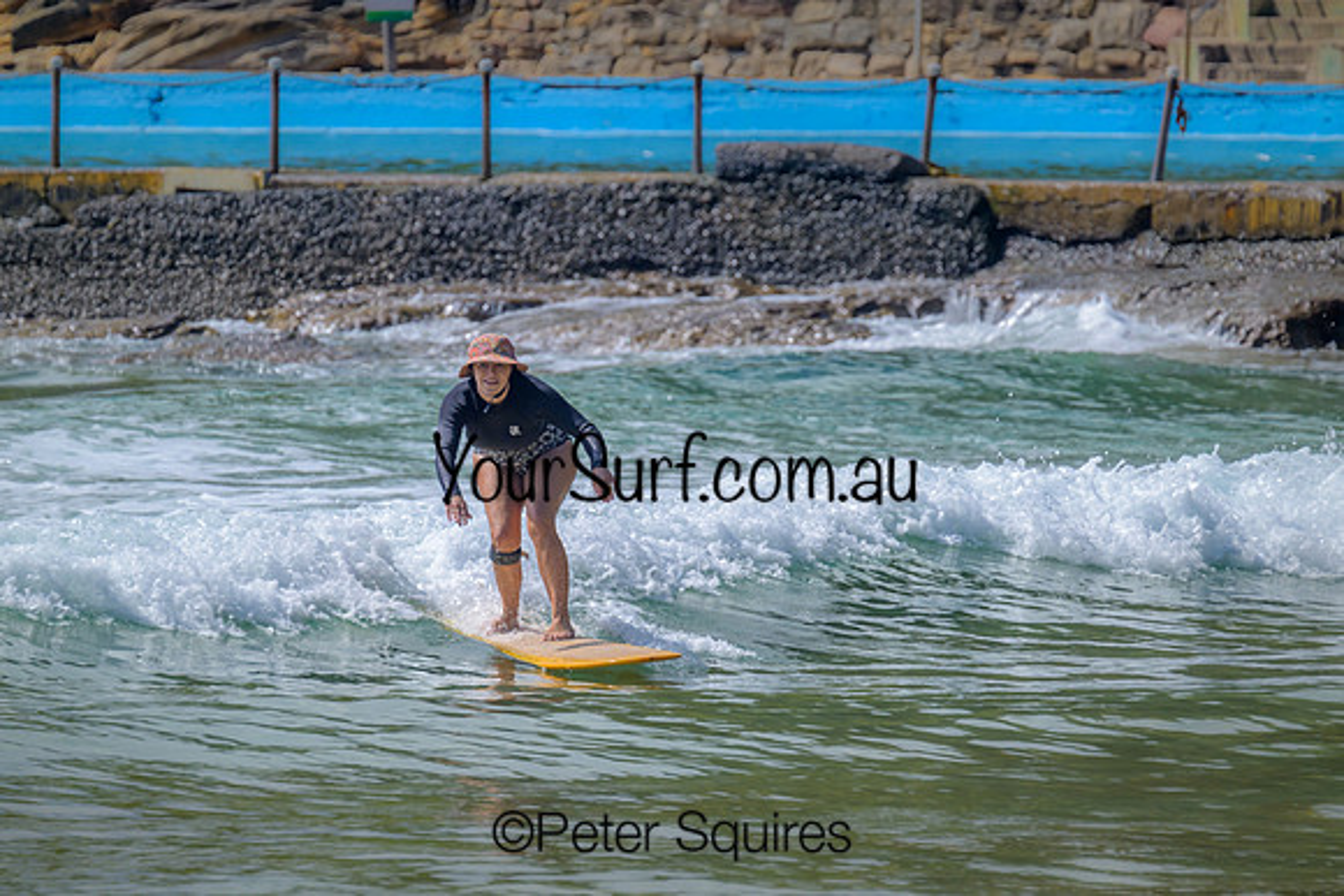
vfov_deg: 2.5
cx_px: 672
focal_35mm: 560
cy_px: 448
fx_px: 20911
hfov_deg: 3.7
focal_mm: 560
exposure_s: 1/200
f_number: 11
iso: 900
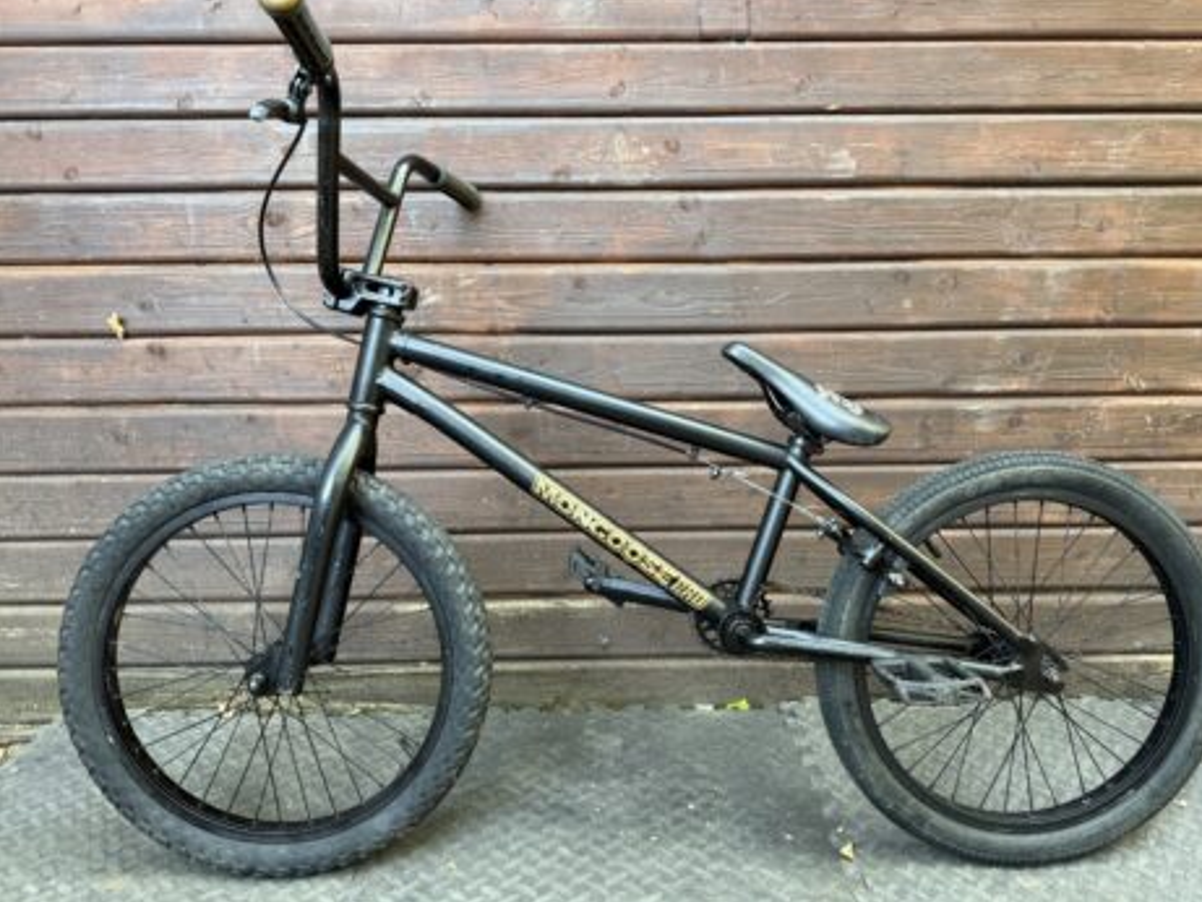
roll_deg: +0.8
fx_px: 868
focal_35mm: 25
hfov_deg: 69.4
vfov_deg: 54.9
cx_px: 623
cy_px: 443
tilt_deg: -8.1
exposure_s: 1/67
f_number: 1.78
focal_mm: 6.76
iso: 200
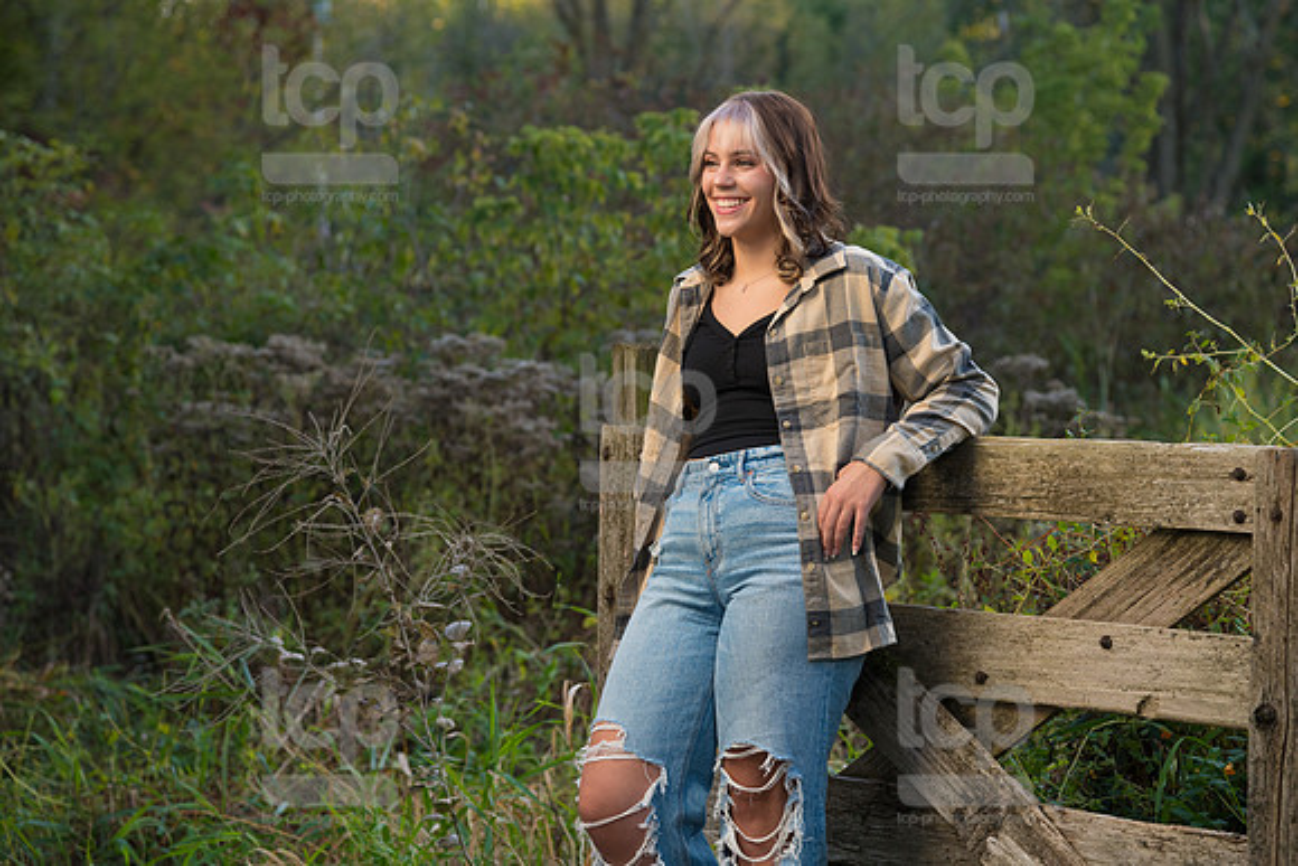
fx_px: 3707
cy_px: 360
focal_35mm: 103
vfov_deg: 13.3
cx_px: 666
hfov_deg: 19.9
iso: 250
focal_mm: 86
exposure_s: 1/250
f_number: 4.5
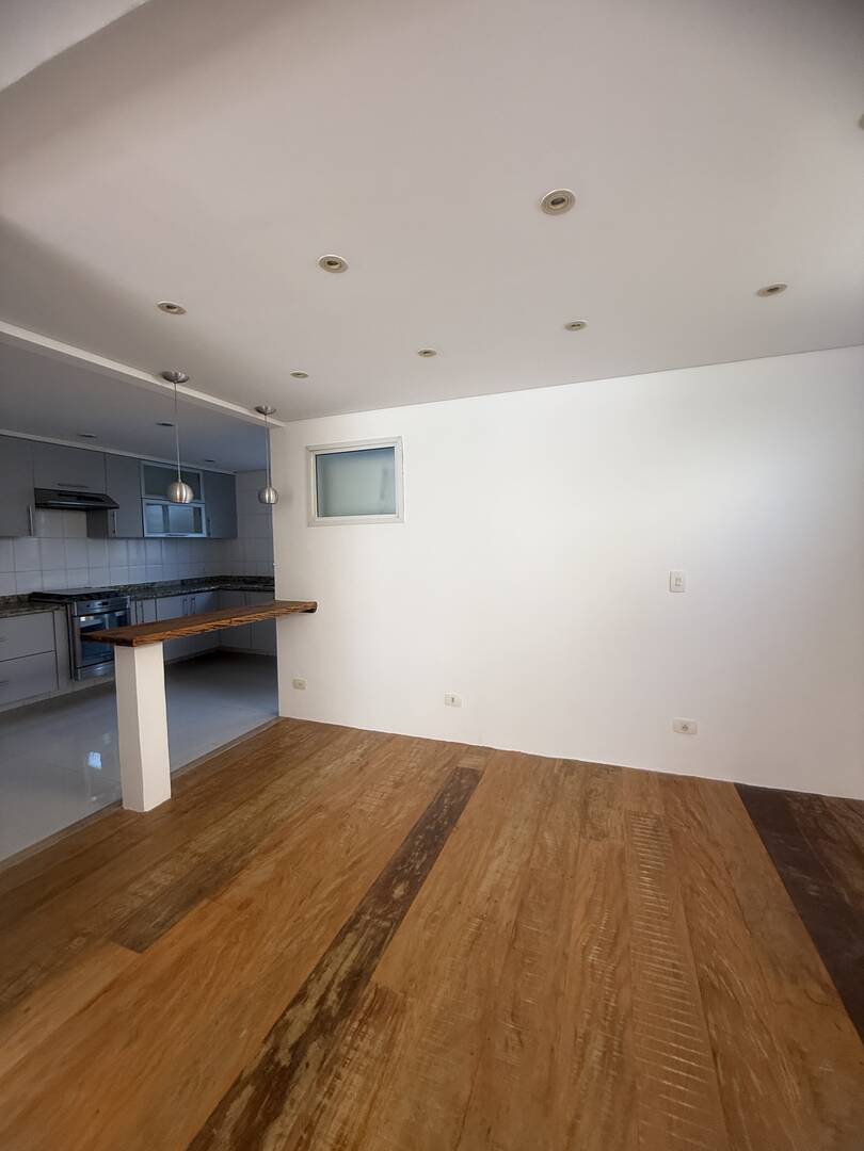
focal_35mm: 14
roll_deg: +0.9
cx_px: 432
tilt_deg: -3.3
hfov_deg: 85.7
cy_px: 576
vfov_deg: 102.1
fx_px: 466
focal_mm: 2.22
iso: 160
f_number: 2.2
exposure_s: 1/99
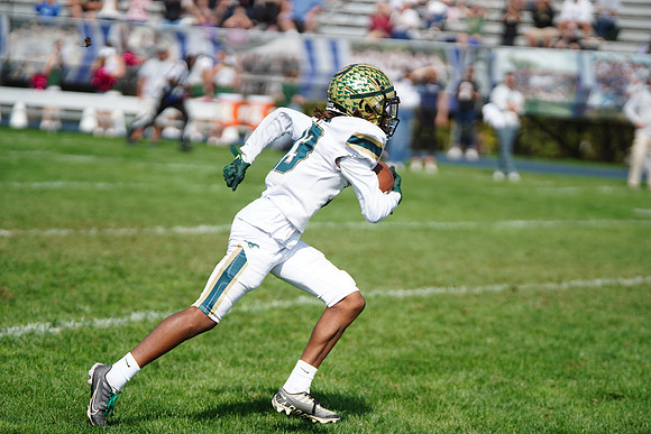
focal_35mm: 209
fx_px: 3780
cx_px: 326
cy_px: 217
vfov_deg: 6.6
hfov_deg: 9.8
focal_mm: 209
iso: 400
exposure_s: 1/6400
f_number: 2.8
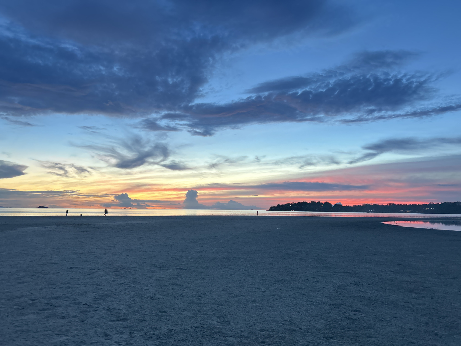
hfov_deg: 67.3
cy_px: 173
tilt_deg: +5.1
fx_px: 346
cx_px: 230
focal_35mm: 26
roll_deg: -0.4
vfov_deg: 53.1
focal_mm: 5.7
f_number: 1.5
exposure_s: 1/41
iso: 500
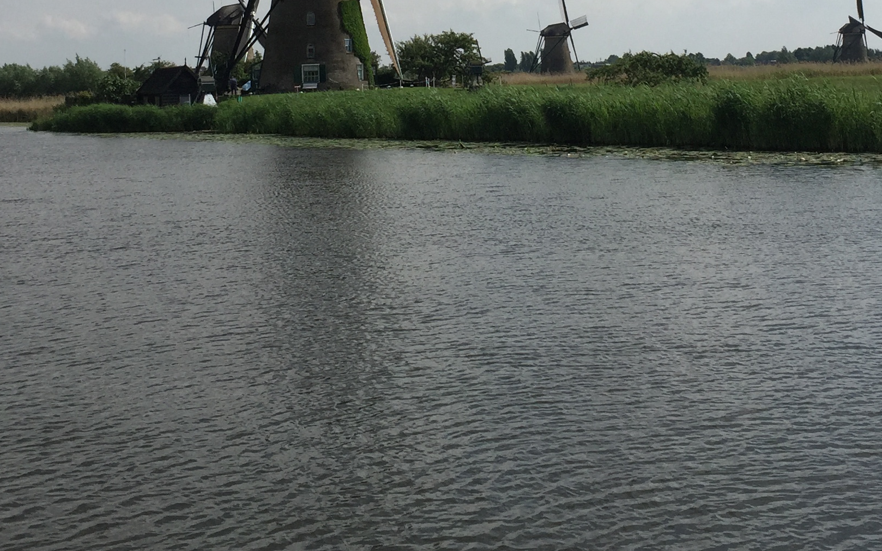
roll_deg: +1.5
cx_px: 465
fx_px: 1490
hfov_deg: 33.0
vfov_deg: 20.1
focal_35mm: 62
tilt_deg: +5.6
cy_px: -39
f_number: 2.2
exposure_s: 1/4405
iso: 32
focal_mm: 4.15
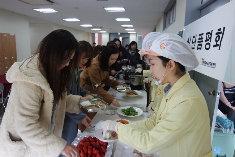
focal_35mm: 24
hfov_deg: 73.8
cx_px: 118
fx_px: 157
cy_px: 78
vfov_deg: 53.1
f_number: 3.5
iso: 400
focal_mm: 16
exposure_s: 1/30
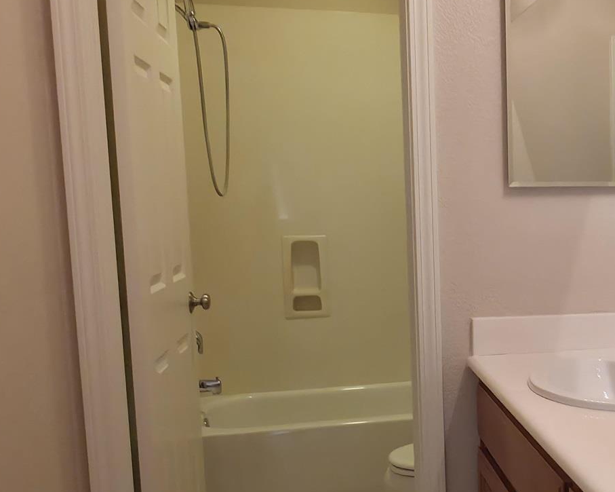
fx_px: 782
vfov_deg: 34.8
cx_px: 587
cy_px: 295
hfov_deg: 38.9
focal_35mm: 43
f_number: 1.9
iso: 160
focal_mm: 2.2
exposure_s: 1/24
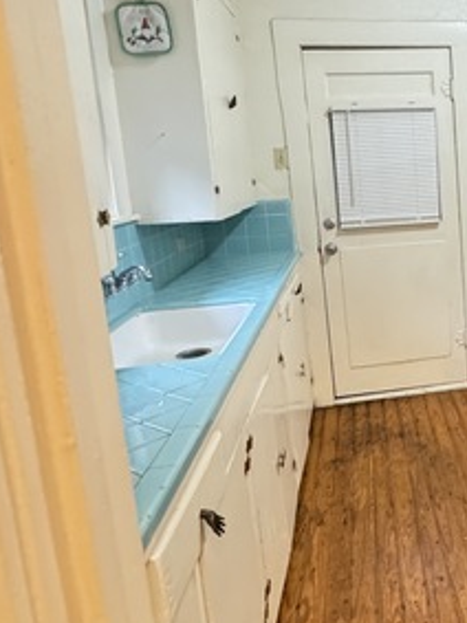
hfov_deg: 37.2
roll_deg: +2.1
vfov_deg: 55.1
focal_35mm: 33
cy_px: 259
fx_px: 594
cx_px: 493
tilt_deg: -10.1
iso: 1250
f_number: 2.2
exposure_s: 1/40
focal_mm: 2.22
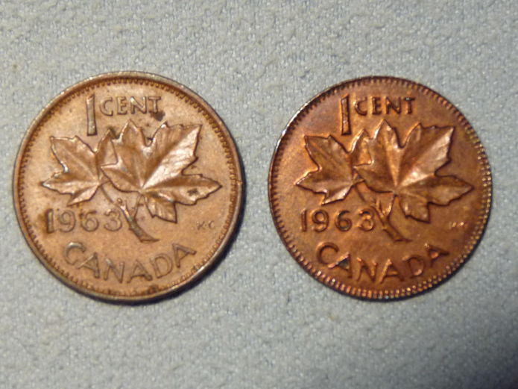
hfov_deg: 13.3
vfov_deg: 10.0
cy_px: 194
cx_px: 259
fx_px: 2229
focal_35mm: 149
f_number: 3.4
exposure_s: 1/40
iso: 200
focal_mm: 14.9
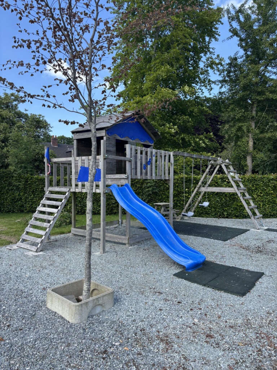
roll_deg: -0.5
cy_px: 185
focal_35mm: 26
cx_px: 138
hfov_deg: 53.1
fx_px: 277
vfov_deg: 67.3
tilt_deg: -0.5
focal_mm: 5.96
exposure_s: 1/1037
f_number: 1.6
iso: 50
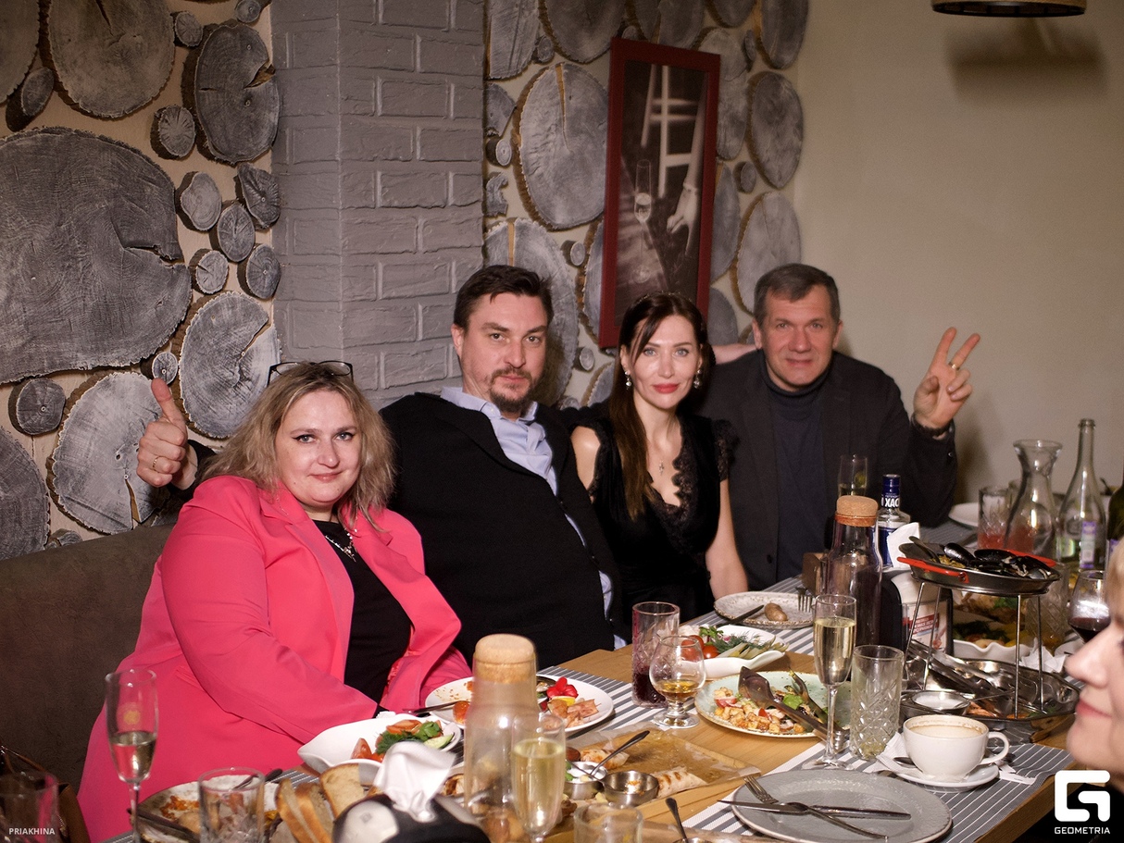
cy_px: 422
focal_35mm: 51
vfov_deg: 28.6
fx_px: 1656
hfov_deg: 37.5
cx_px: 562
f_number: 1.7
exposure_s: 1/125
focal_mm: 25
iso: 1600
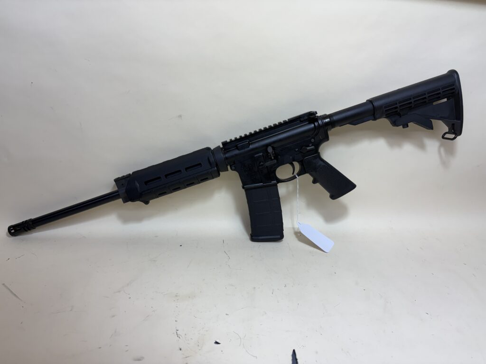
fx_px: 365
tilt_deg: -17.8
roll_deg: -2.3
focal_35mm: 26
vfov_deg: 53.1
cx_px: 243
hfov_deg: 67.3
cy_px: 182
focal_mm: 5.96
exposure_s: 1/120
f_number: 1.6
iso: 50
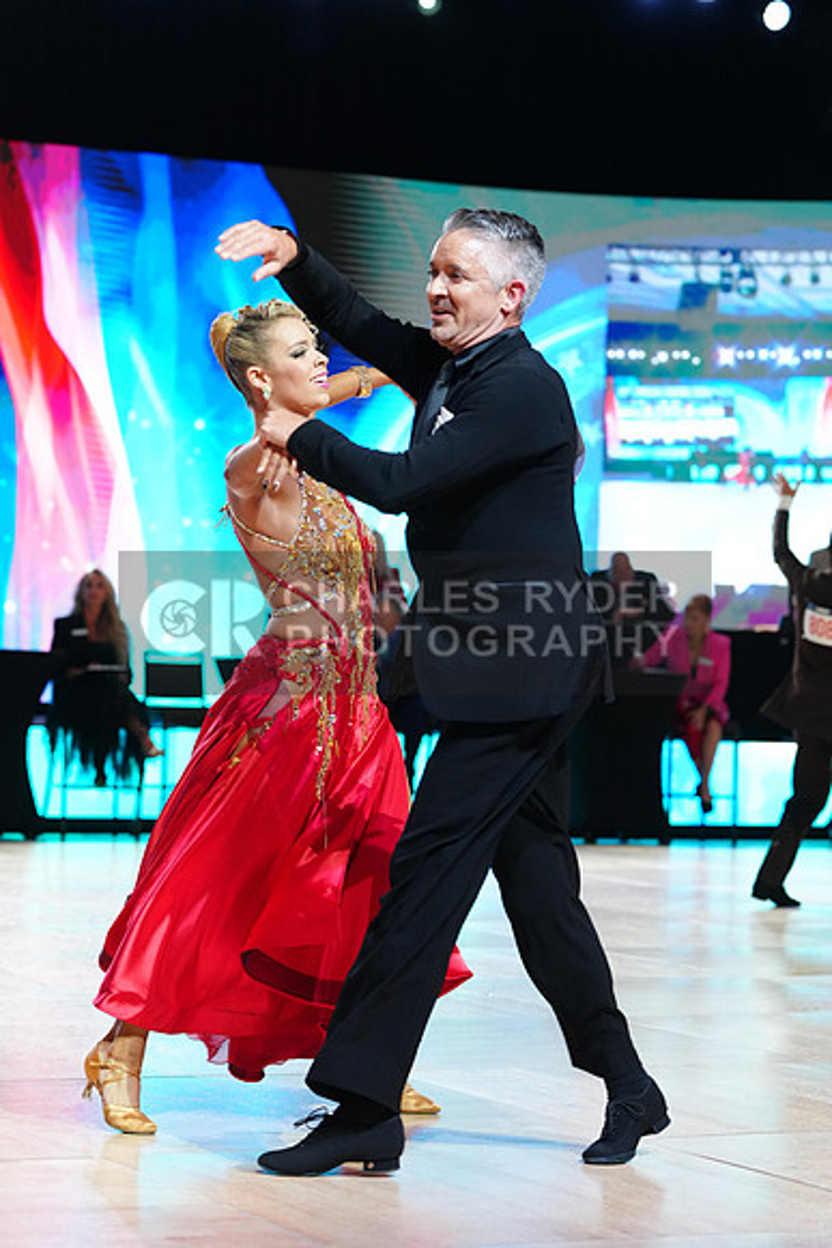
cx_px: 416
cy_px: 624
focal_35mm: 96
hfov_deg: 14.3
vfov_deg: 21.2
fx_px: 3326
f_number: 4
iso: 2500
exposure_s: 1/320
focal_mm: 96
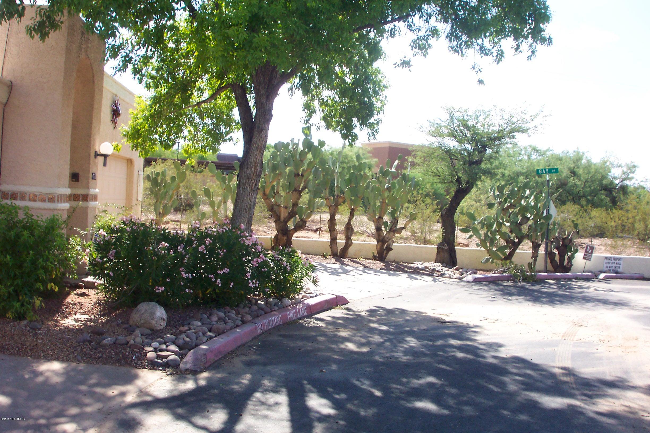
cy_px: 216
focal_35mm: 35
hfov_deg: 54.4
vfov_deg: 37.9
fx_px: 632
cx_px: 325
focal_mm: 7.5
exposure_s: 1/60
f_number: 9.5
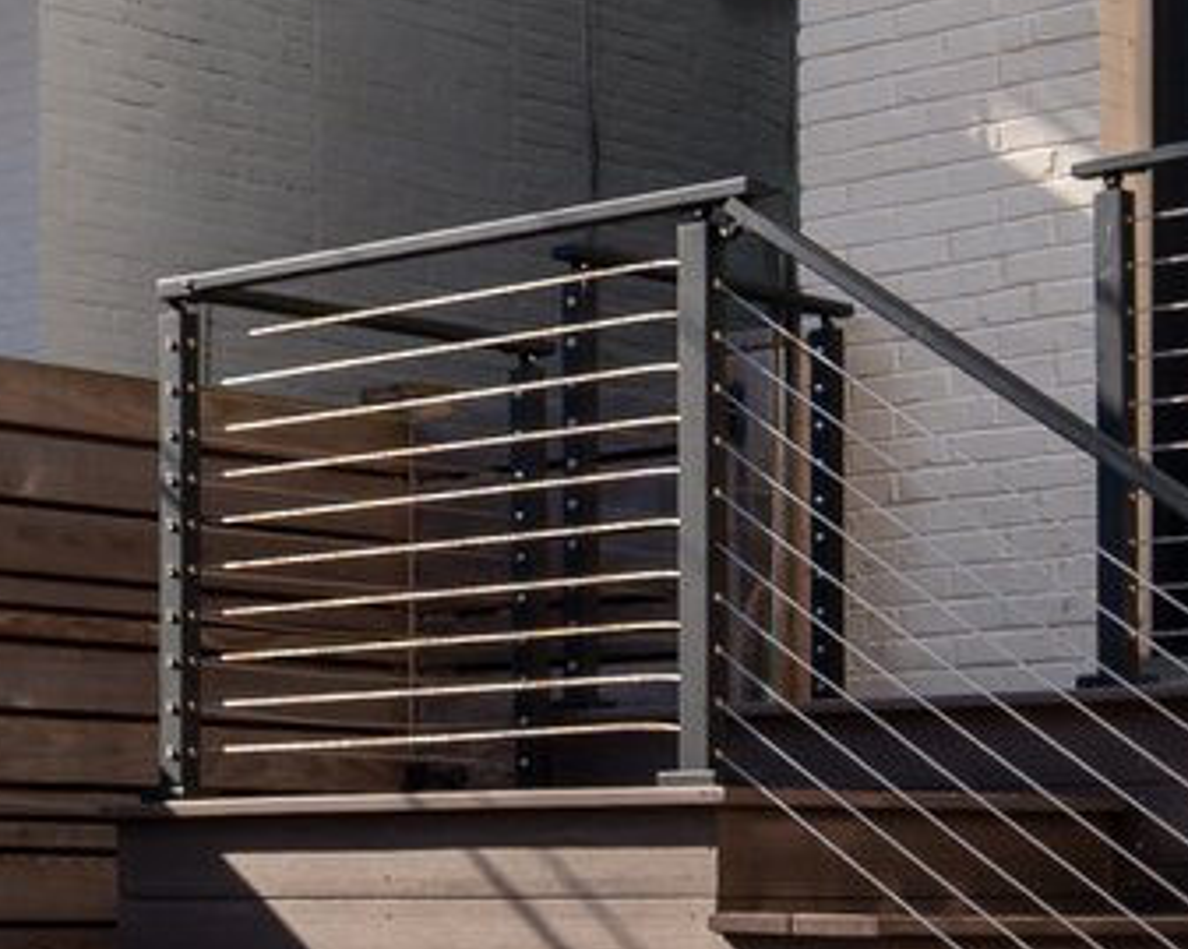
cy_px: 709
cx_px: -367
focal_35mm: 97
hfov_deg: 18.4
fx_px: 3408
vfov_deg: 15.8
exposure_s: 1/125
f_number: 13
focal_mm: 17
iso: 100
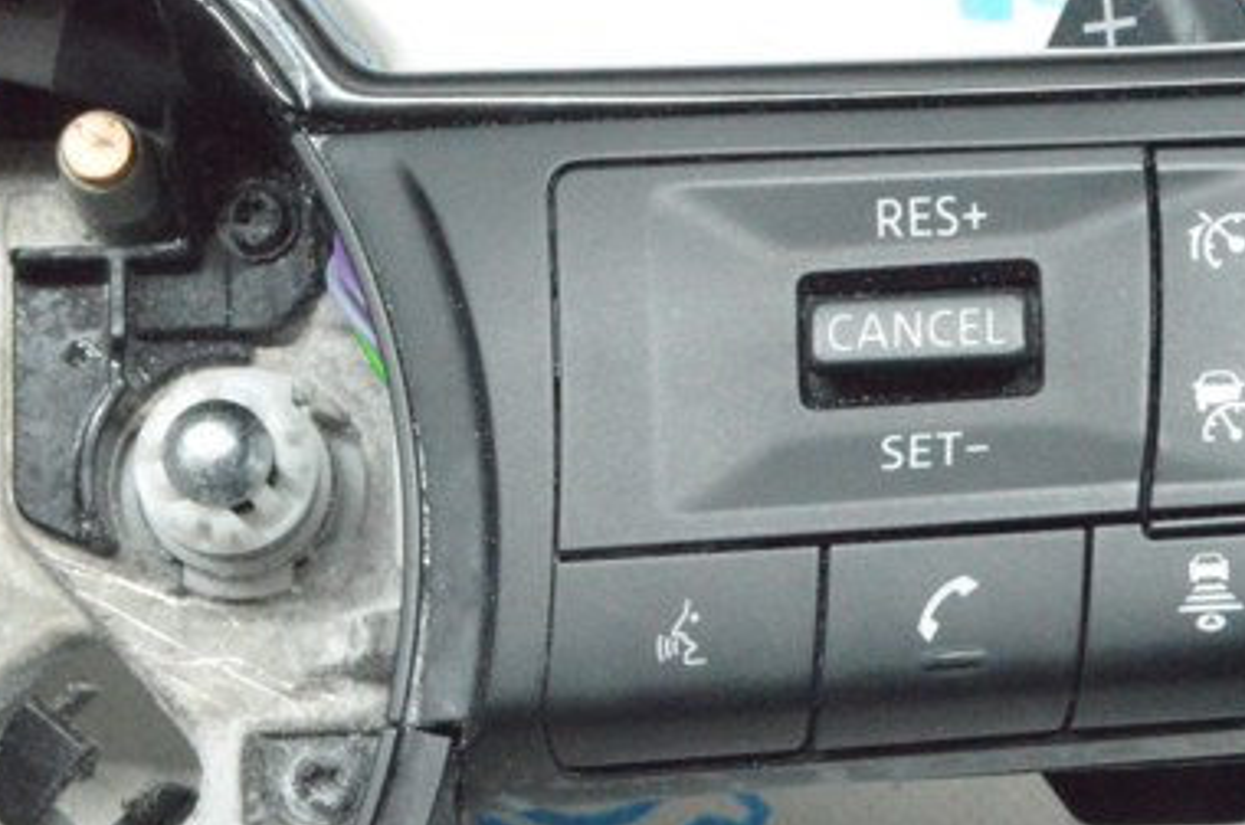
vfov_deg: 13.5
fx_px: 3487
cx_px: 1025
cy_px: 349
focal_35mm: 101
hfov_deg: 20.0
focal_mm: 40
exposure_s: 1/60
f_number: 20
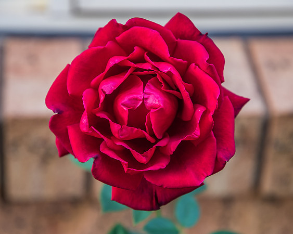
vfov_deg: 11.4
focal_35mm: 135
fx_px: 1172
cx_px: 146
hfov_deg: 14.3
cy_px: 117
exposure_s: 1/100
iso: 200
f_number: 4.5
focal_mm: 80
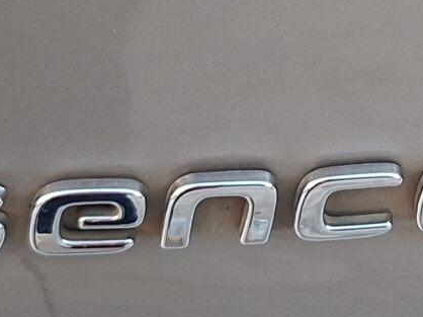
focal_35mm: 141
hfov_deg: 13.6
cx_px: 530
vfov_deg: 10.4
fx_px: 1722
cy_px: -27
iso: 320
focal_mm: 5.54
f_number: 1.8
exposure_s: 1/120
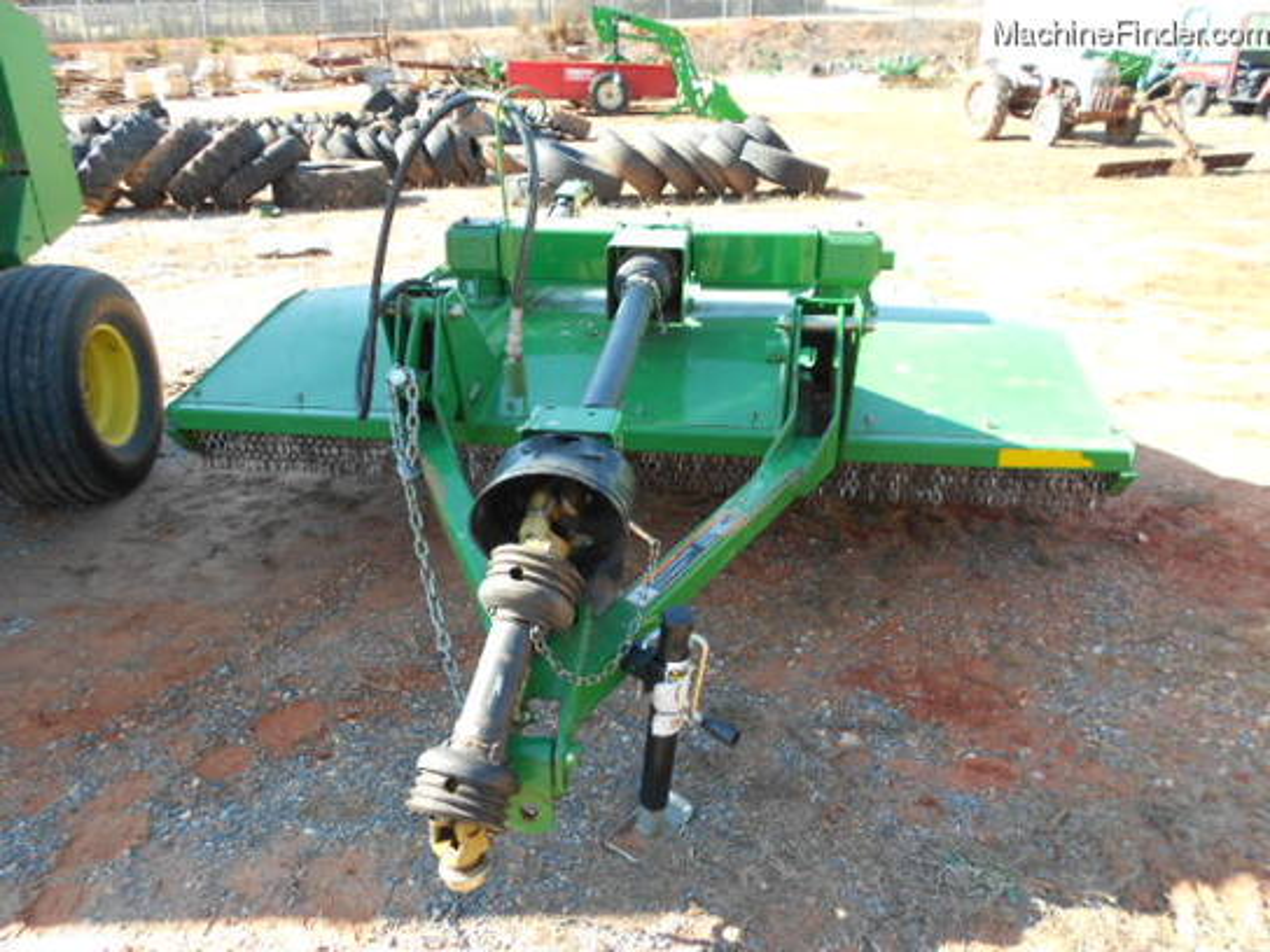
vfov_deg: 53.1
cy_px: 476
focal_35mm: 26
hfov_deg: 67.3
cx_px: 635
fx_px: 954
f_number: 3.2
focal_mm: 4.6
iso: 80
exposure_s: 1/125
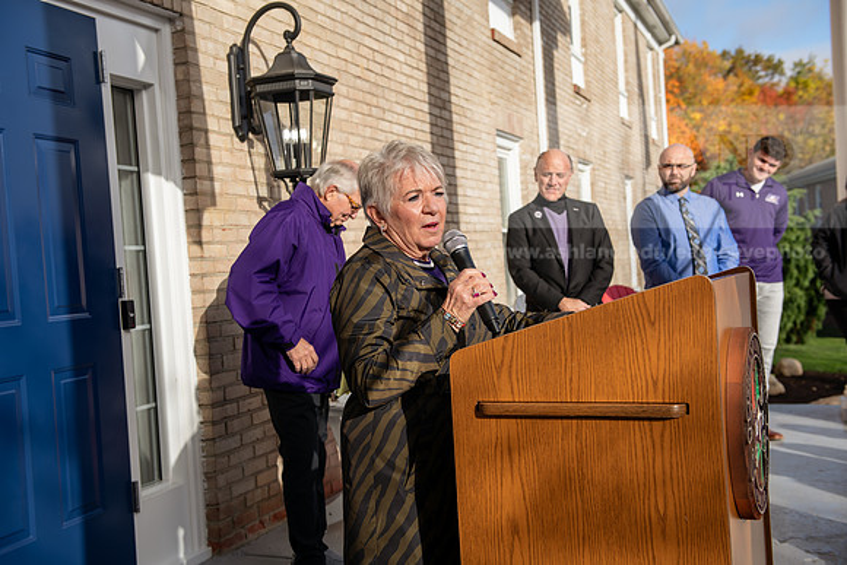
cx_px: 424
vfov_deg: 30.5
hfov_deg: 44.5
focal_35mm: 44
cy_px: 282
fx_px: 1035
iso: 100
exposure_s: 1/400
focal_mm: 44
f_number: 4.5
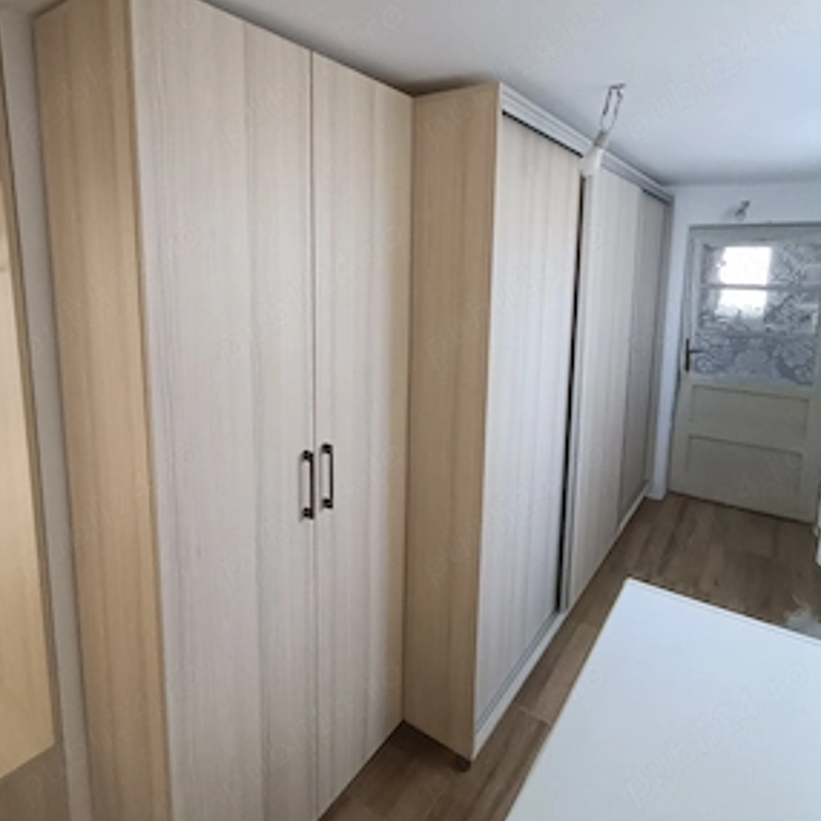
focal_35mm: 21
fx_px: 563
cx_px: 410
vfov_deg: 71.6
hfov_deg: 72.1
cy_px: 339
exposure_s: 1/50
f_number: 2.2
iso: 632
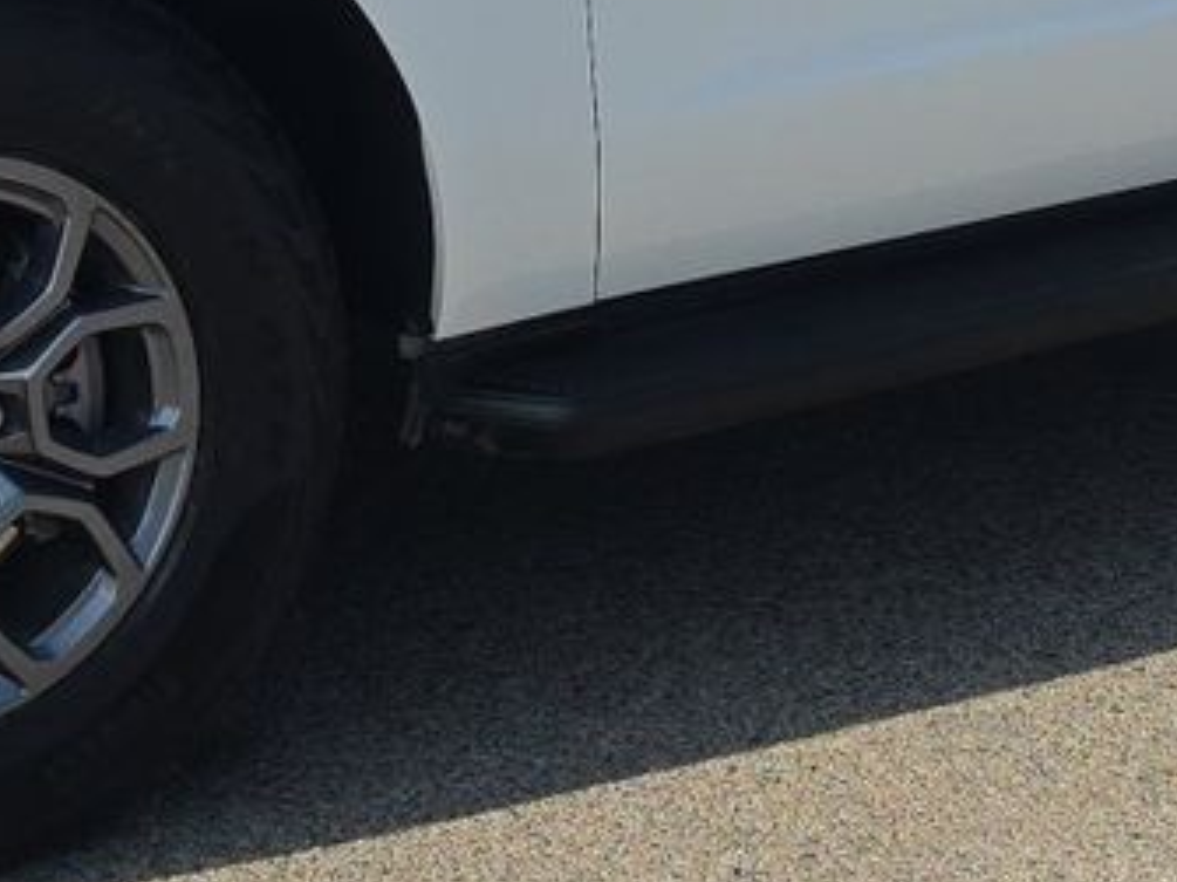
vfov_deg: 12.9
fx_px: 3739
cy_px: -309
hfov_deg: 17.9
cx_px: 474
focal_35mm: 110
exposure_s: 1/7330
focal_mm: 6.5
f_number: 1.4
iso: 65
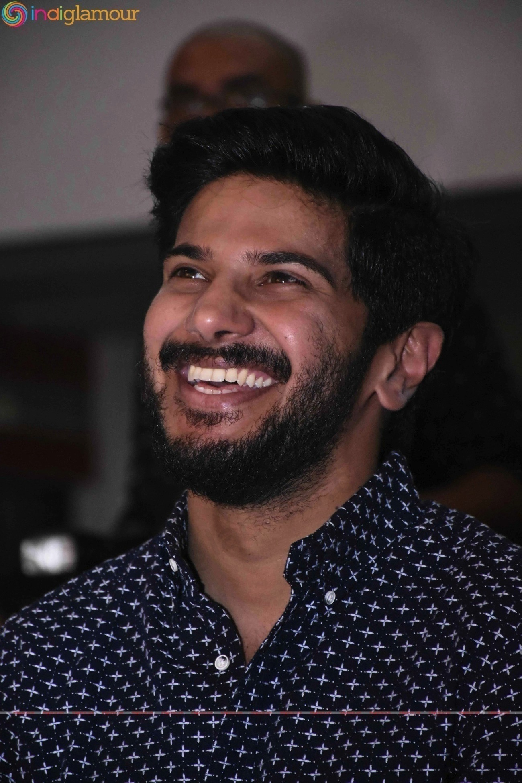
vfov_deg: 9.8
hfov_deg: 6.5
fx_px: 4567
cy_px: 392
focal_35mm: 210
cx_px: 261
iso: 8000
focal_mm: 140
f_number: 5.6
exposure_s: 1/100
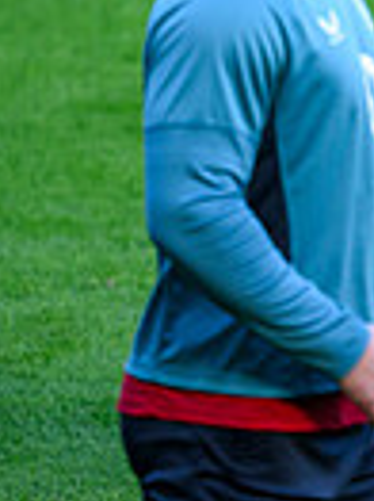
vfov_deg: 0.8
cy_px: -59
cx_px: 817
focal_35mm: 2384
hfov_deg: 0.6
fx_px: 34399
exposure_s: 1/800
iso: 1600
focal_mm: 560
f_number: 4
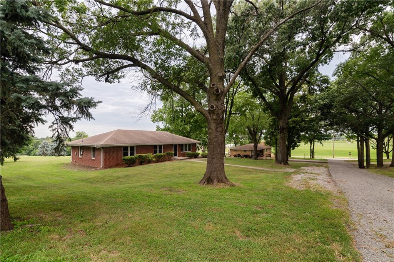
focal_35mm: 16
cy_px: 131
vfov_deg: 73.7
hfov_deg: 96.8
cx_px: 197
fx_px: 175
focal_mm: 16
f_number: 4
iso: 160
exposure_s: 1/400
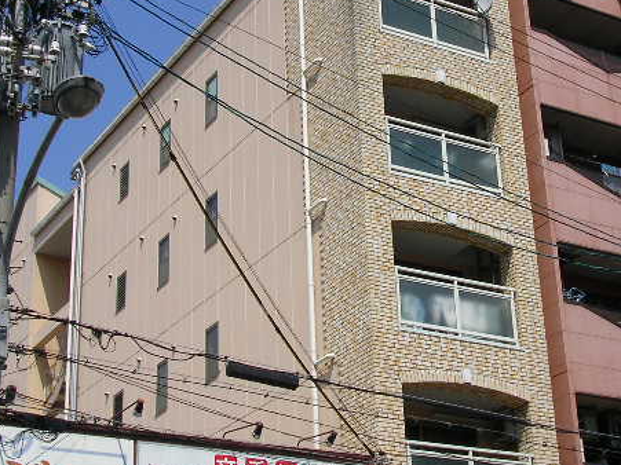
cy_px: 177
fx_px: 1399
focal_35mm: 78
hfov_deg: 25.0
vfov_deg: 18.9
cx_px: 380
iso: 71
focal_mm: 8.4
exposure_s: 1/849
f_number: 4.8
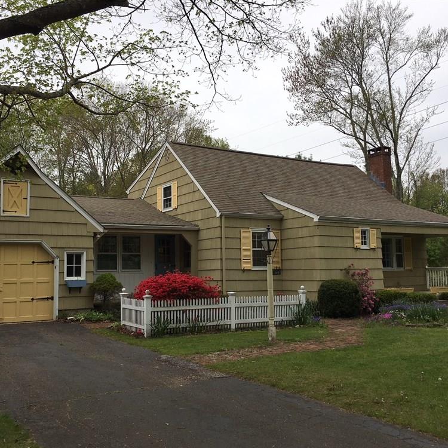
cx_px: 210
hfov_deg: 47.2
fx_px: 512
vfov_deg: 47.2
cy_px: 228
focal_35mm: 35
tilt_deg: +7.2
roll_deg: +0.6
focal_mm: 4.15
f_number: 2.2
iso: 25
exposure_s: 1/712
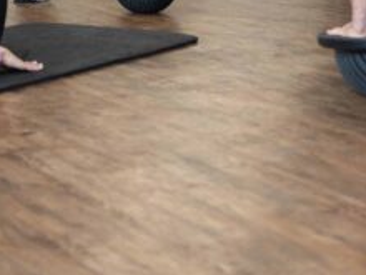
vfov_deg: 9.1
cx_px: 130
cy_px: -182
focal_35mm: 157
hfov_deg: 12.6
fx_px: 1660
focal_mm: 35
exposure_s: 1/320
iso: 640
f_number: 1.8
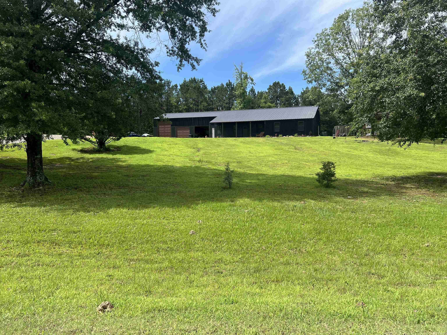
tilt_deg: -2.9
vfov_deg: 53.1
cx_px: 224
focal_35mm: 26
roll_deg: +0.0
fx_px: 336
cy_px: 168
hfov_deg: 67.3
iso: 50
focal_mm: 5.7
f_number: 1.5
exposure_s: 1/2513
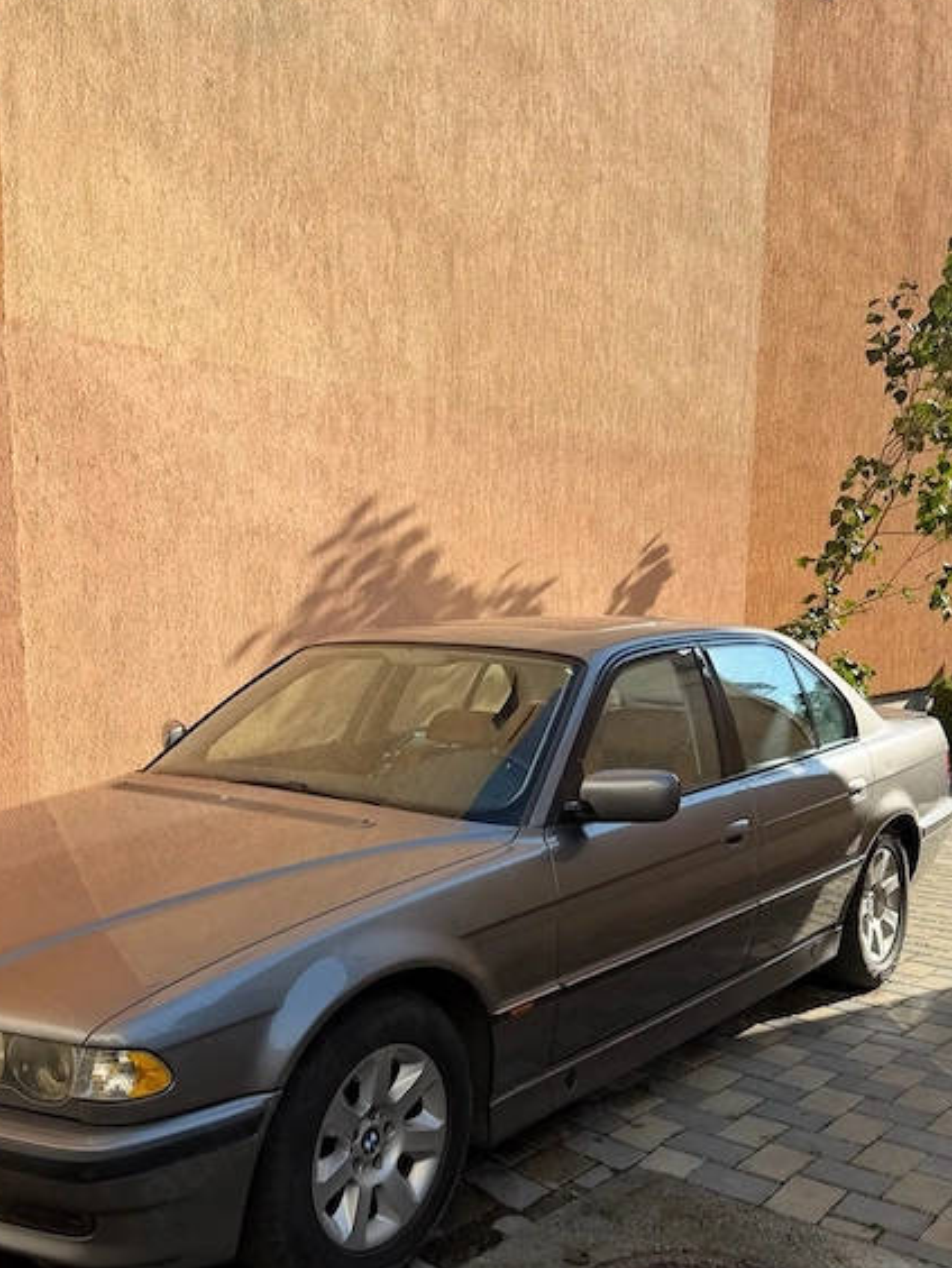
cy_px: 810
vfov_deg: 53.2
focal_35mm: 34
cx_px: 370
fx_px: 1246
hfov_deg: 41.6
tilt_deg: -8.7
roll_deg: -1.7
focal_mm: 6.76
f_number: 1.78
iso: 80
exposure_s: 1/1855
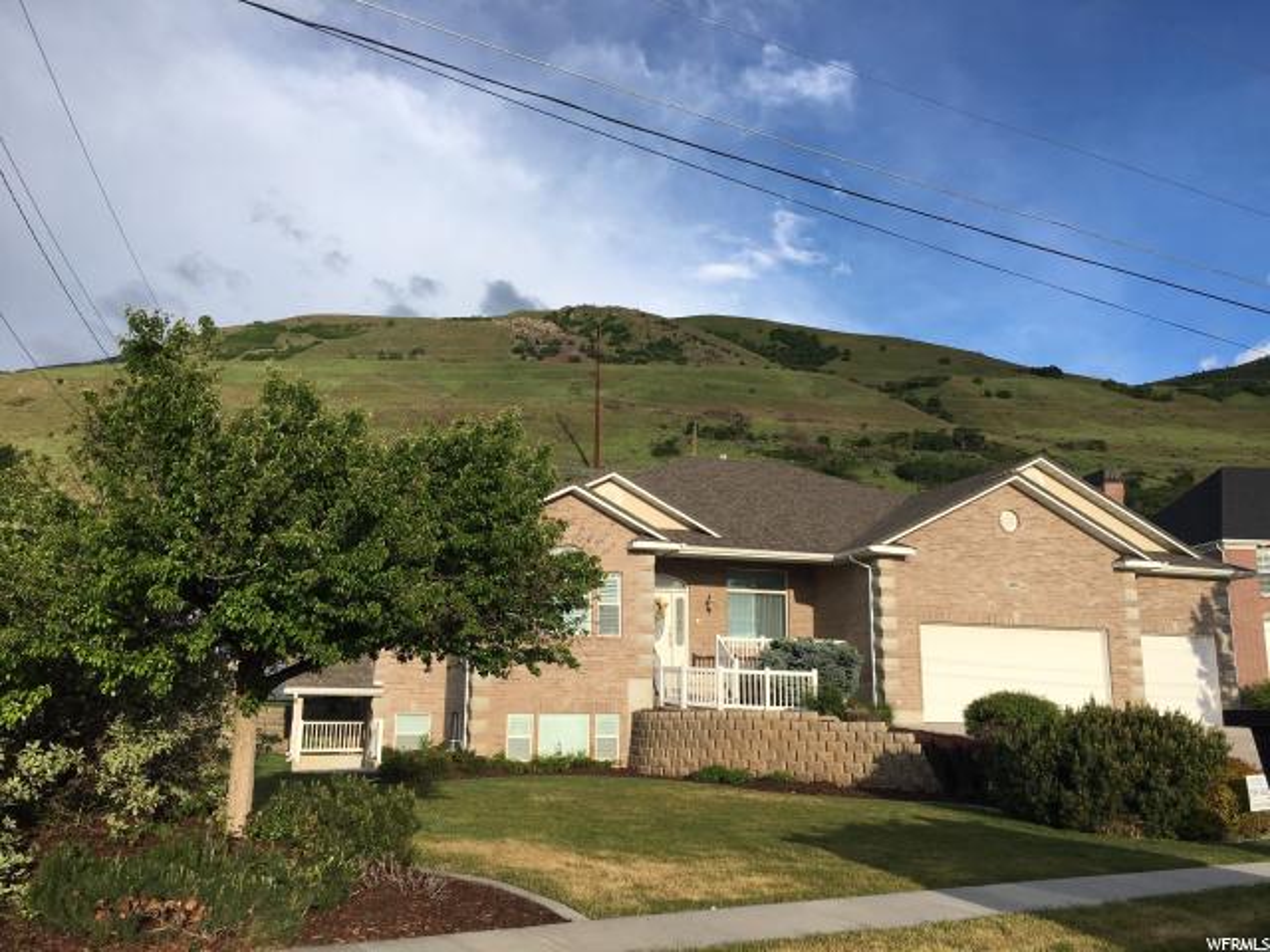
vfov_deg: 48.2
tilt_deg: +12.2
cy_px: 476
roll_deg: -1.1
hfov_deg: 61.7
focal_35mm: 29
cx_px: 635
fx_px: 1064
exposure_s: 1/1012
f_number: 2.2
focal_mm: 4.15
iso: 25
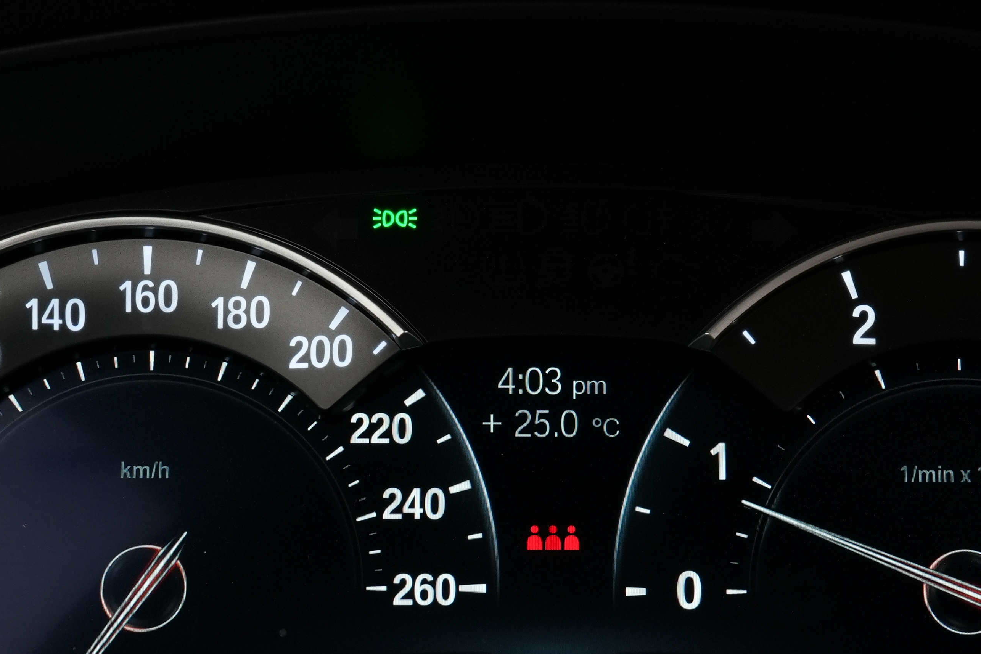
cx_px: 550
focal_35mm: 65
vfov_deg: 20.8
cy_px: 470
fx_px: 1771
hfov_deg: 30.9
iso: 640
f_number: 7.1
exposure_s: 1/30
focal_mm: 18
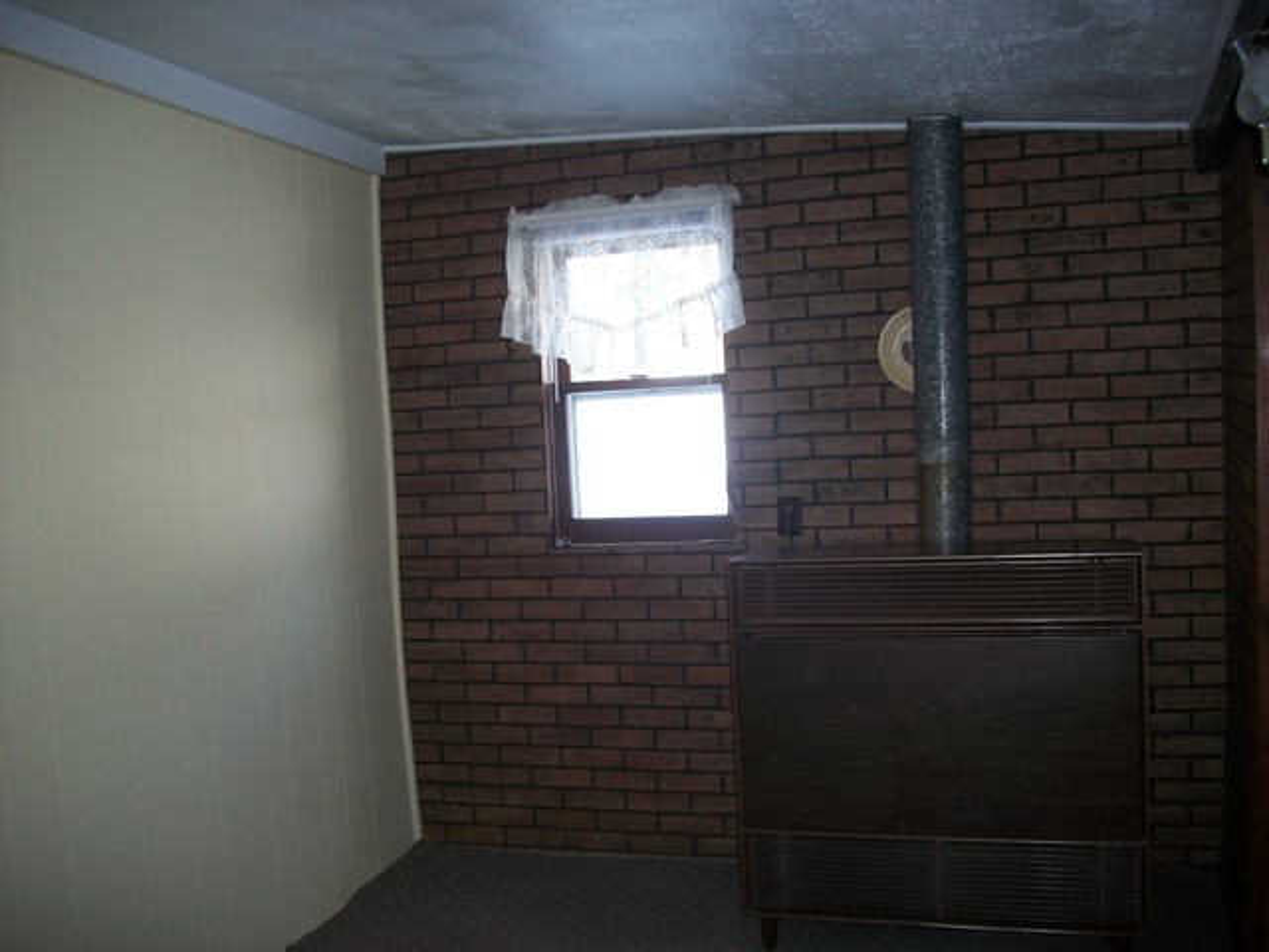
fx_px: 1173
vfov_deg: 44.2
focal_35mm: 32
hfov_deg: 56.8
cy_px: 476
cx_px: 634
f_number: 2.9
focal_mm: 5.7
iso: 80
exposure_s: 1/60
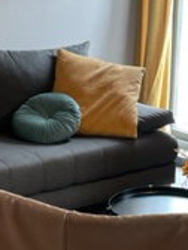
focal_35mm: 99
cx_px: 185
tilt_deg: -5.9
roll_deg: -2.8
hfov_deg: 14.7
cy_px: 27
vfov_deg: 19.5
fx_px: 717
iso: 125
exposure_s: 1/100
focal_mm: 4.2
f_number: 1.6
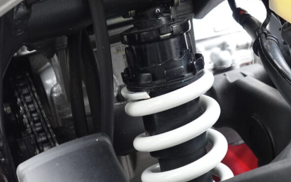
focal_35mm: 74
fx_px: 587
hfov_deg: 27.8
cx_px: 177
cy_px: 69
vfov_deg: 17.6
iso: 640
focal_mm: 15.31
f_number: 4
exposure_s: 1/200
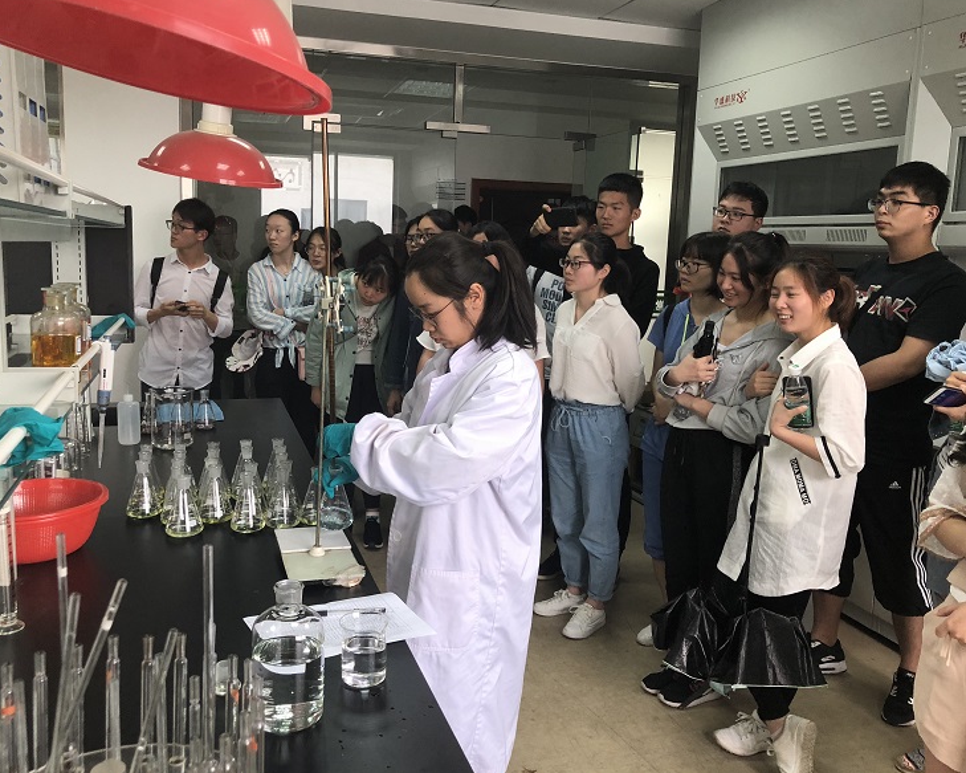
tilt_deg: -9.0
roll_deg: -1.5
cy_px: 383
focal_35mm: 30
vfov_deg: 48.5
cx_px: 458
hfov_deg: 58.7
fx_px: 858
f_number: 1.8
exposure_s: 1/33
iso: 40
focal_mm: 3.99
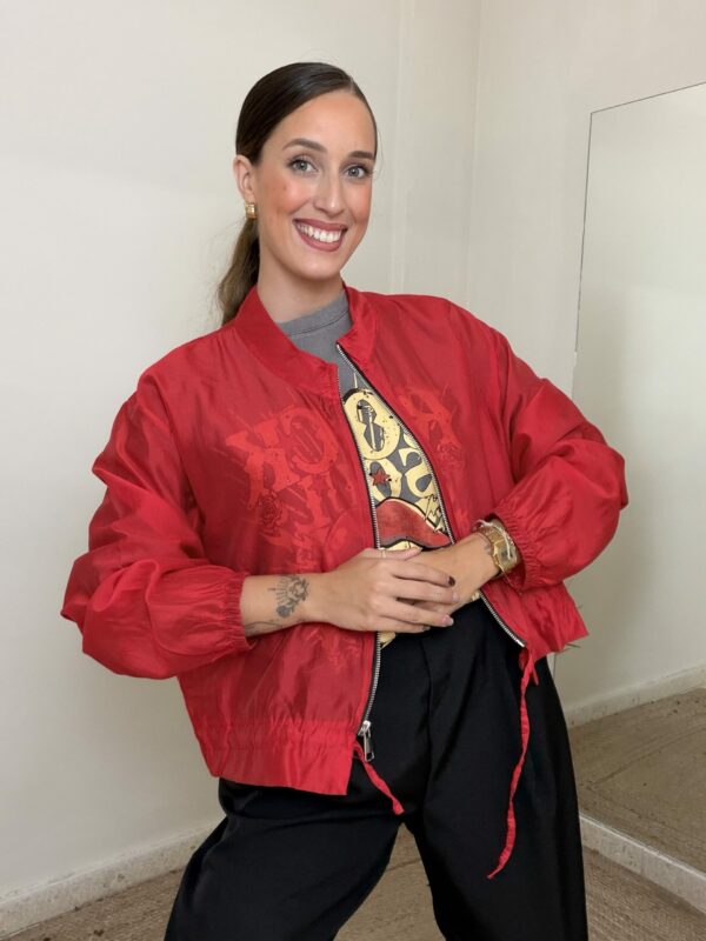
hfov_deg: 46.8
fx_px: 816
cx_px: 353
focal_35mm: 30
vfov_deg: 60.0
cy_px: 470
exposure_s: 1/60
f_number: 1.9
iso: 125
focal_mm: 2.71
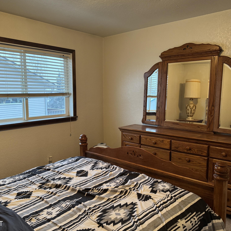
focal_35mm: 29
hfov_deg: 55.4
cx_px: 100
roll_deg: +0.6
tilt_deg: -7.8
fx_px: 219
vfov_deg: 55.6
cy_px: 116
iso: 320
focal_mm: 6.76
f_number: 1.78
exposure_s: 1/60
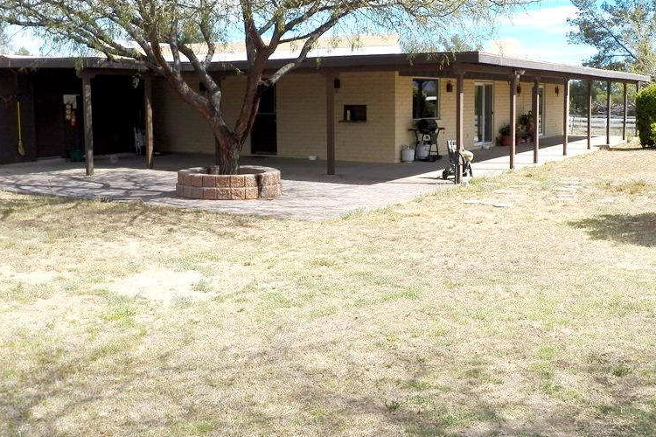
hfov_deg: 45.4
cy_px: 172
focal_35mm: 43
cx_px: 356
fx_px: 783
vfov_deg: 31.1
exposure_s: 1/1250
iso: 125
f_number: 4
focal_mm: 5.5
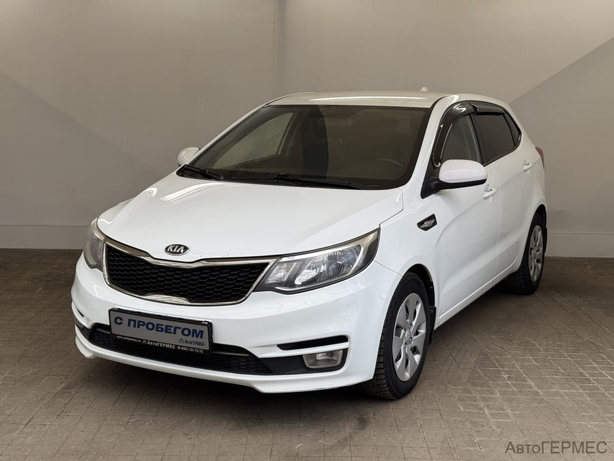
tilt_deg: -9.9
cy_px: 230
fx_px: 851
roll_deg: -1.5
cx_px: 307
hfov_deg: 39.7
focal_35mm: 48
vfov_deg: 30.3
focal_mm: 6.76
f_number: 1.78
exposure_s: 1/939
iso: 64
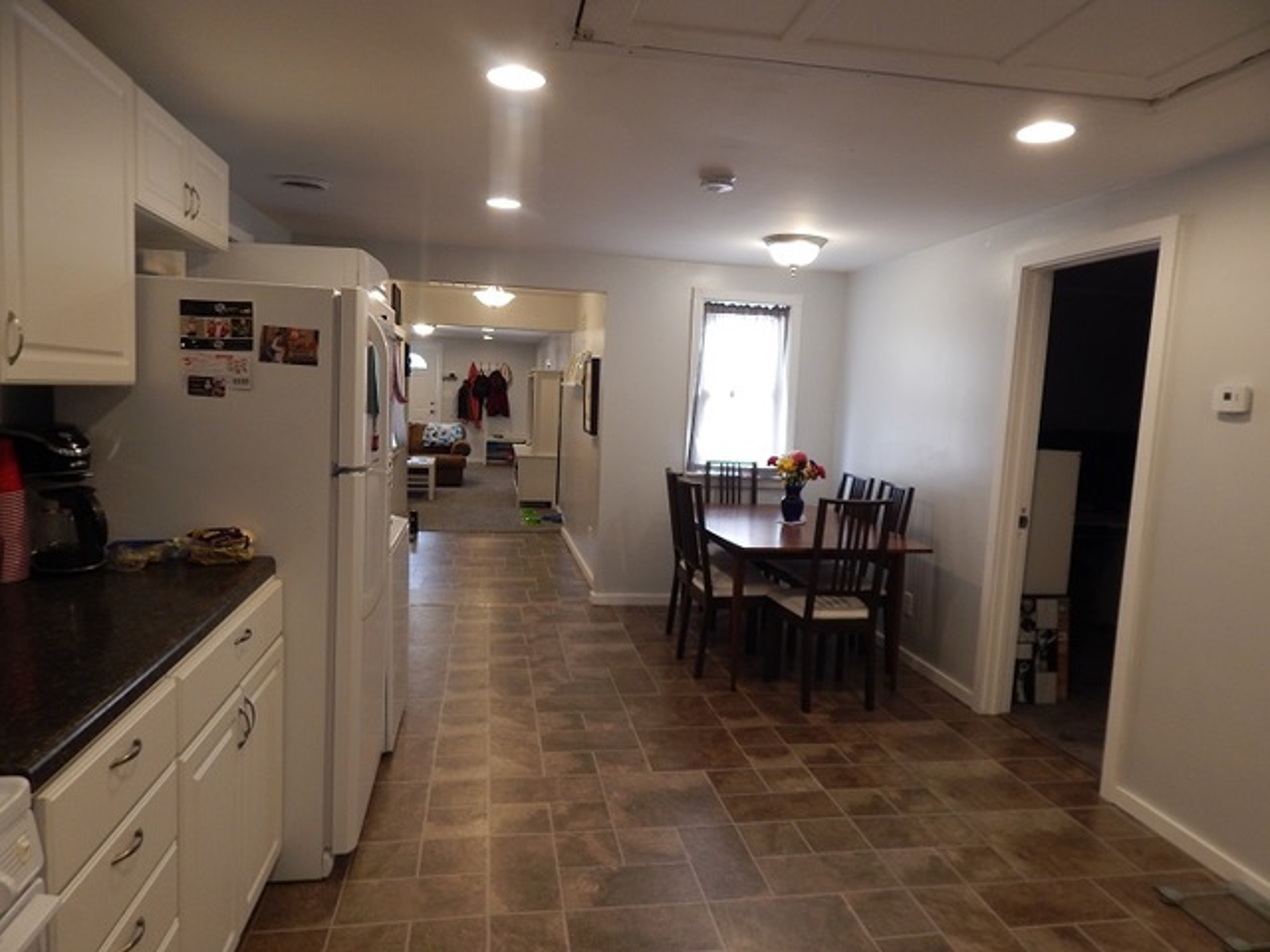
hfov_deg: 73.9
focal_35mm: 23
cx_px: 635
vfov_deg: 58.9
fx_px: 844
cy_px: 476
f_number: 3
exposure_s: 1/30
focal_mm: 4
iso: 140
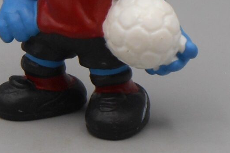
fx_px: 1361
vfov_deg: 6.4
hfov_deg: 9.7
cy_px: -10
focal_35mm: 213
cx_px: 82
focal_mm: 18.8
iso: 80
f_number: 5.1
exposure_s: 1/60
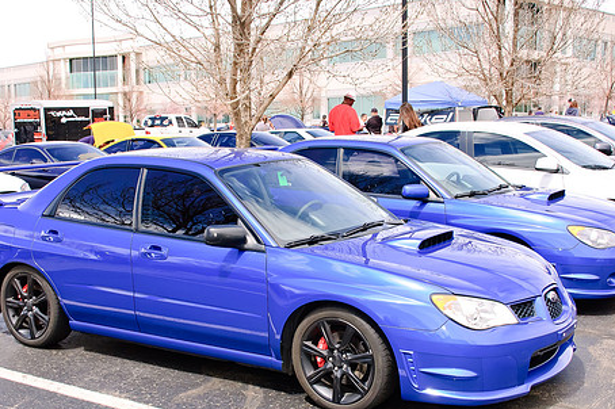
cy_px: 242
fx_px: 785
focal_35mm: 46
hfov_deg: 42.7
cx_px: 284
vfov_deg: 29.1
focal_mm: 24
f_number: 6.3
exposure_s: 1/160
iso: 200
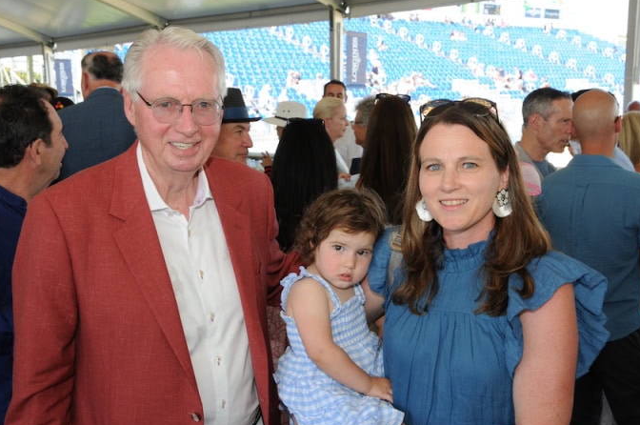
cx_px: 325
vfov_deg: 26.9
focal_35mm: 50
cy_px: 241
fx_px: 888
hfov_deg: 39.6
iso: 500
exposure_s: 1/100
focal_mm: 28
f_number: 9
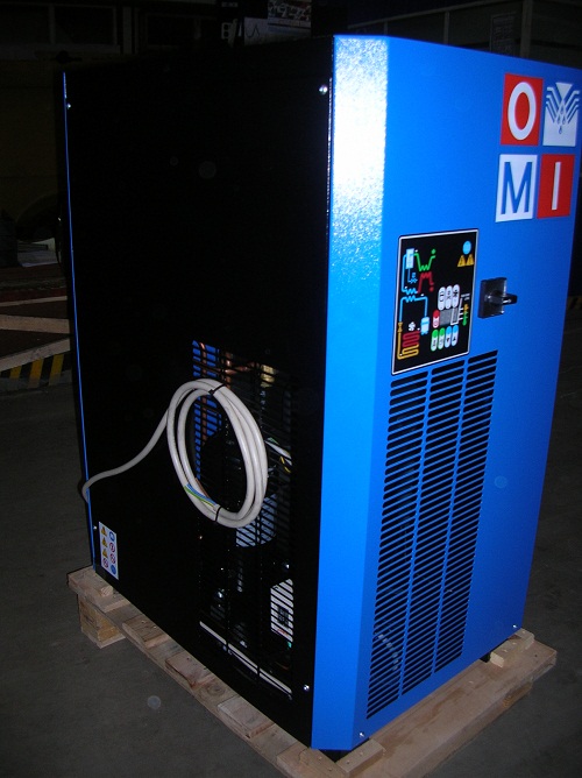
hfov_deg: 40.7
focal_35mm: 35
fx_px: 786
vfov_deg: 52.7
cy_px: 389
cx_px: 291
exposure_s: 1/60.1
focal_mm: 5.8
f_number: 2.8
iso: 50
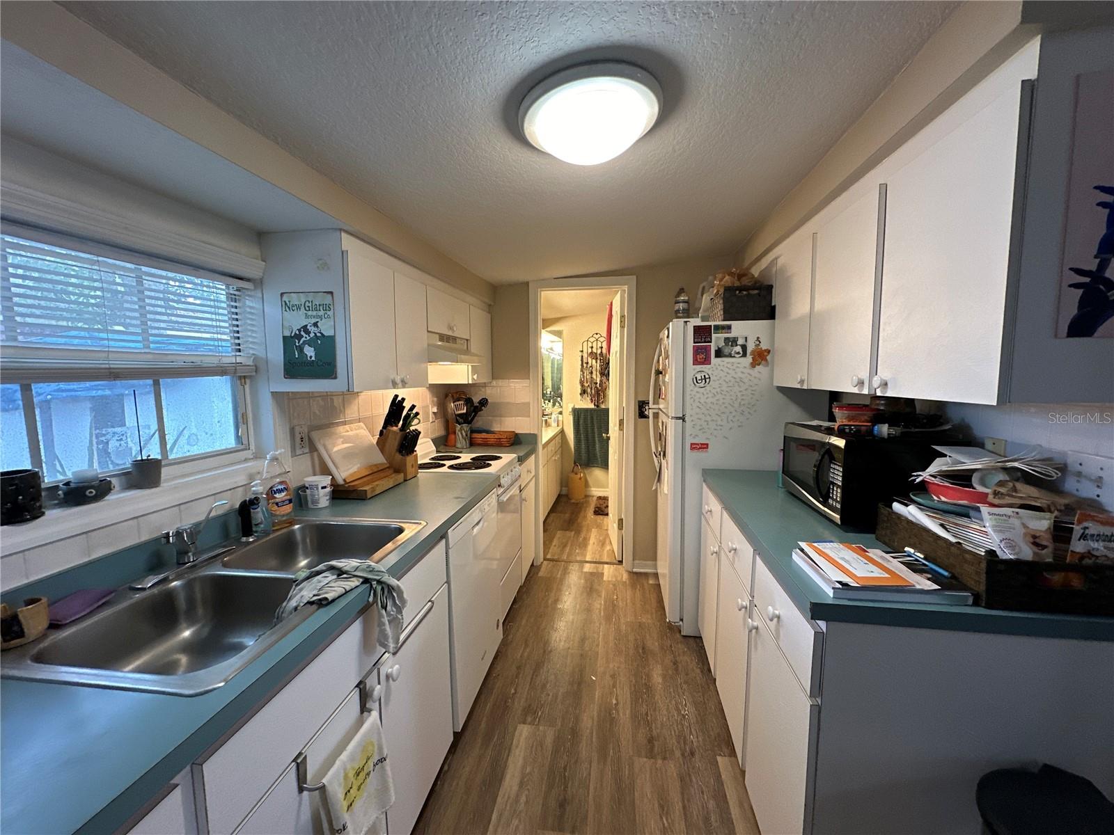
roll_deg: -2.0
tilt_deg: -8.6
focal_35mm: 14
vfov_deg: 85.7
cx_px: 557
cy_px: 418
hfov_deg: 102.1
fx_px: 451
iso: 250
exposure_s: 1/60
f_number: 2.2
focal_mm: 2.22
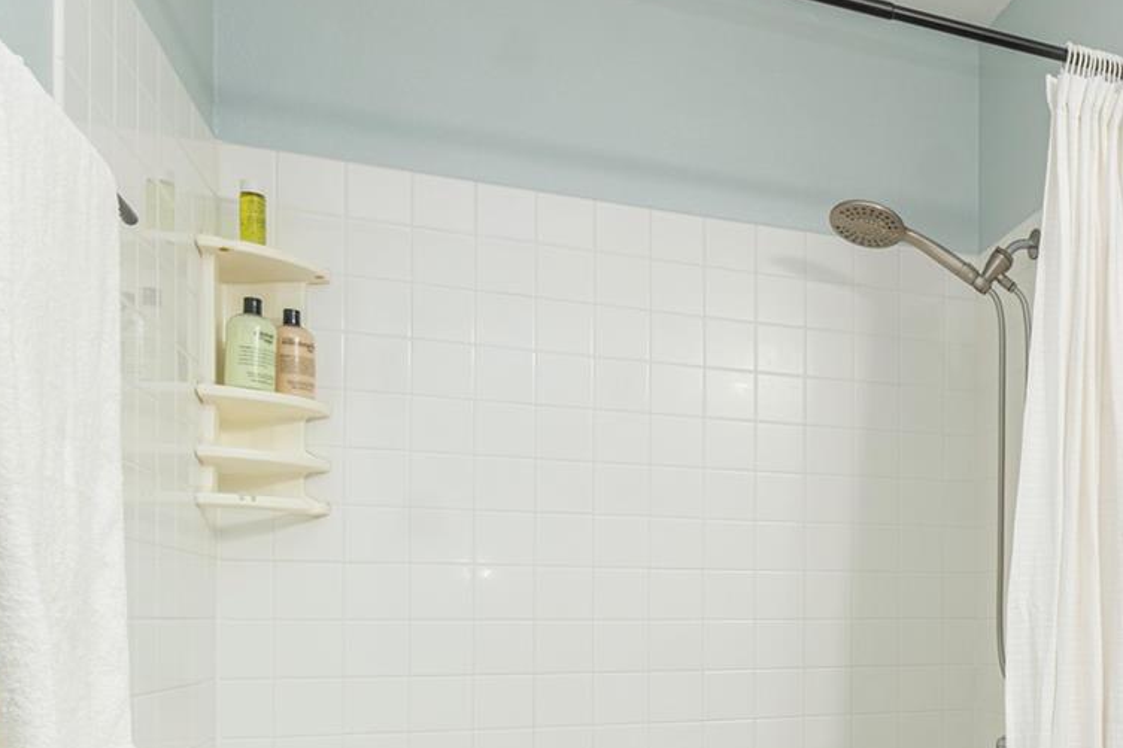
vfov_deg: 36.4
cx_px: 1081
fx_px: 1094
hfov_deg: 46.9
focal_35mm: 35
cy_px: 611
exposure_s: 1/8
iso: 100
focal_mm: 11
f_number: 8
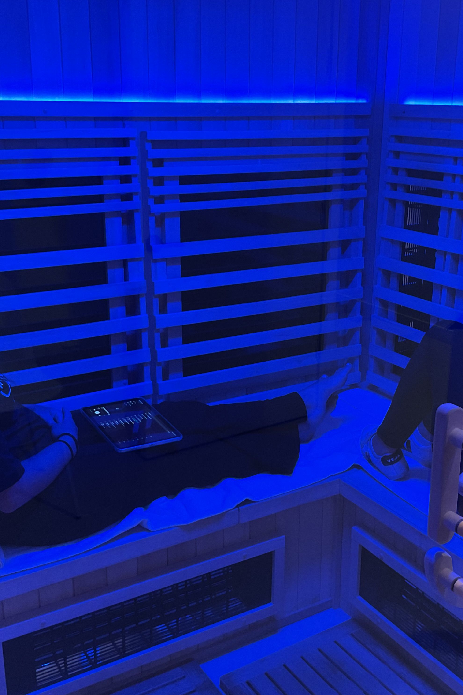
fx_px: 791
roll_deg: +0.3
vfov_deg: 47.4
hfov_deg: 32.6
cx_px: 262
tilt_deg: -18.1
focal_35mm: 41
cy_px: 345
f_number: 1.8
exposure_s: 1/40
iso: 250
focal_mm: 3
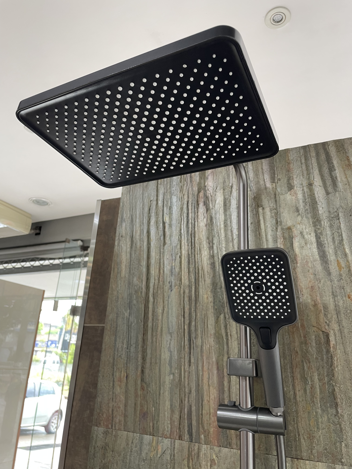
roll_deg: -2.9
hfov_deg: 53.1
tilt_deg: +20.1
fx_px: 353
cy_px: 234
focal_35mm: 26
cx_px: 176
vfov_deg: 67.3
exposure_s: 1/50
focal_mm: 4.2
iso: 80
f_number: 1.6
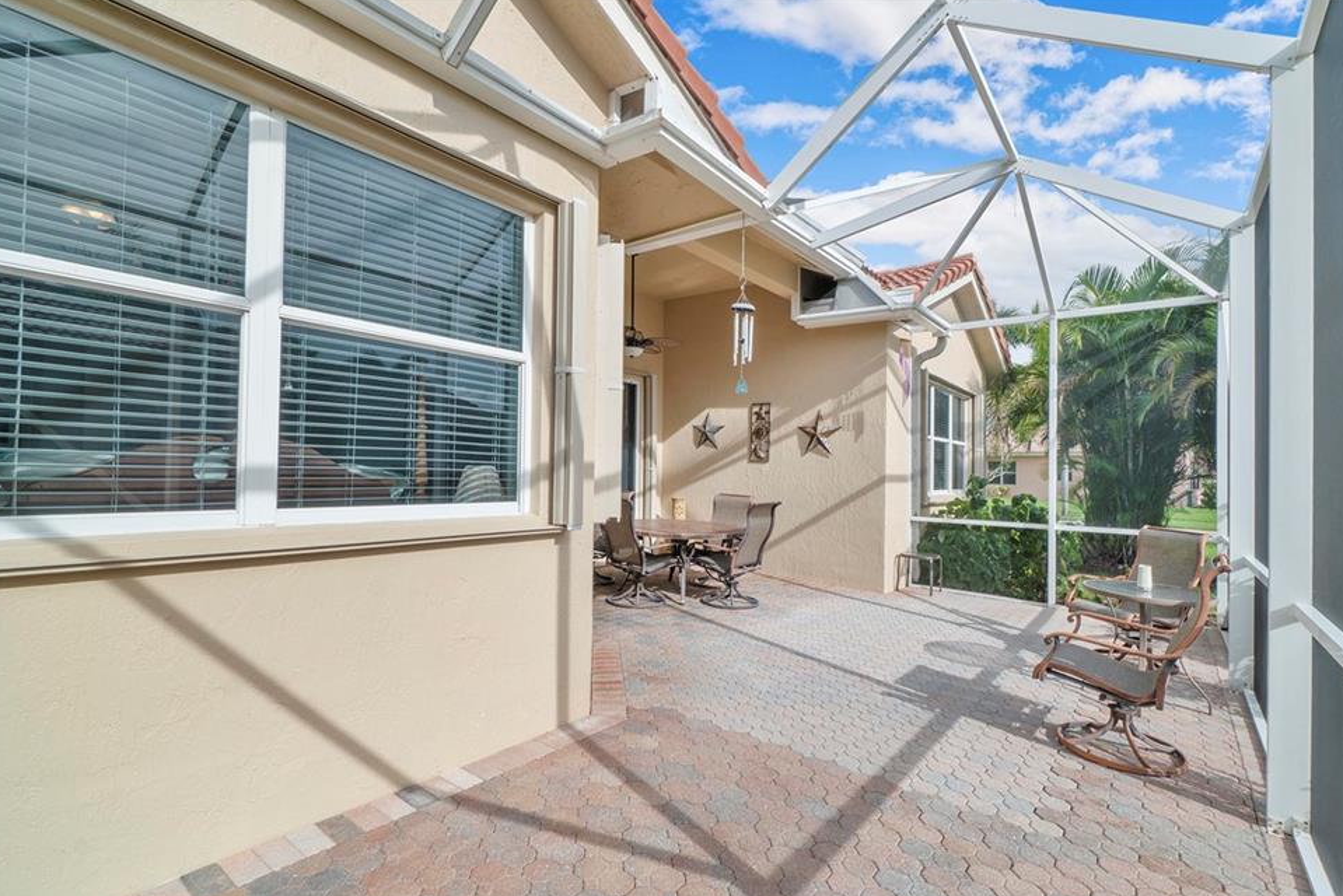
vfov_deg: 73.7
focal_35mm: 16
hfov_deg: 96.6
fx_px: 597
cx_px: 703
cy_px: 470
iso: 100
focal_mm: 10
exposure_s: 1/100
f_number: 11
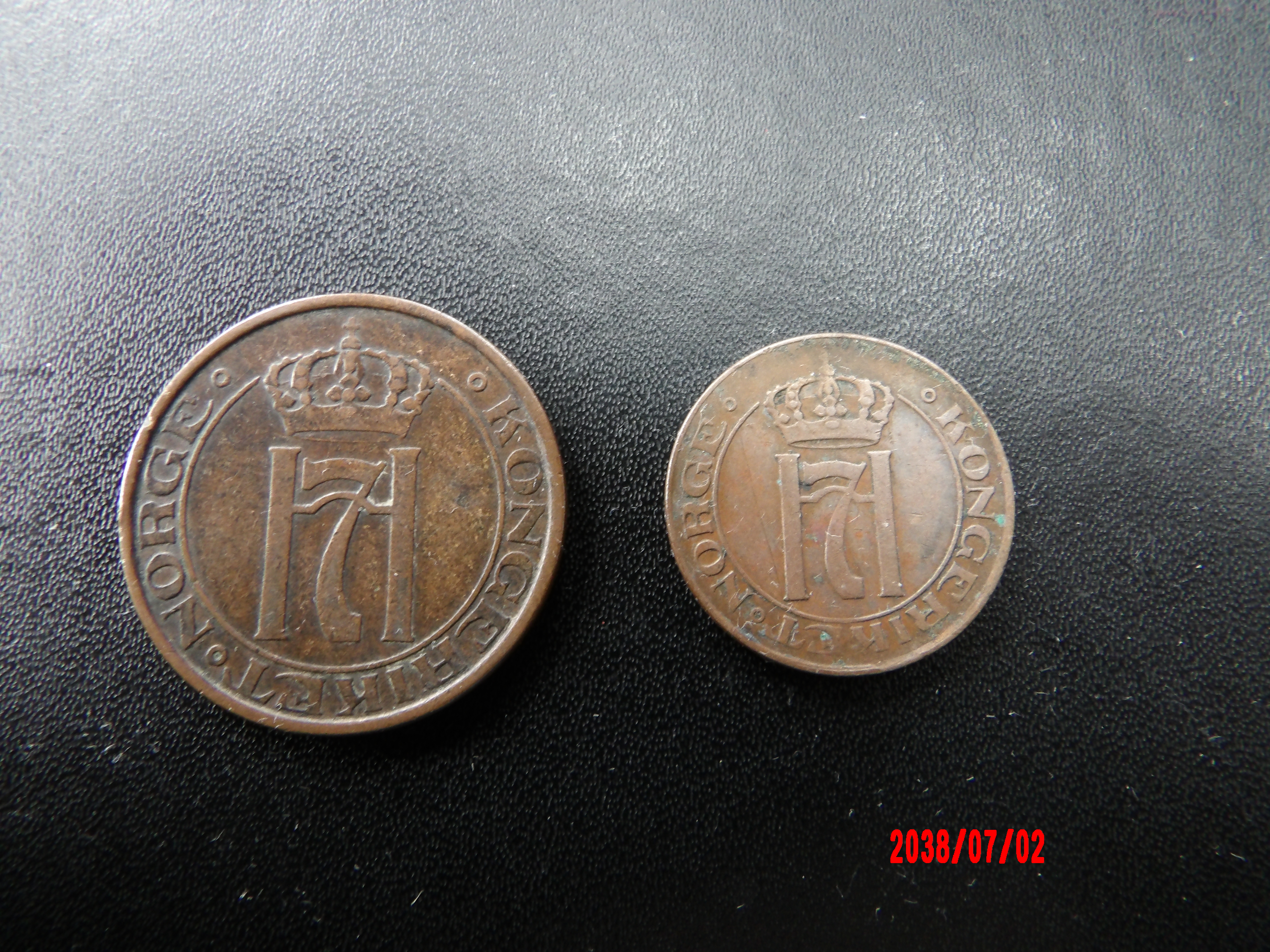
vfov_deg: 58.9
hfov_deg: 73.9
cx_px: 635
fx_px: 844
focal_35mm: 23
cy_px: 476
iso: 253
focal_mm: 4.2
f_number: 4.1
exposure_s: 1/15
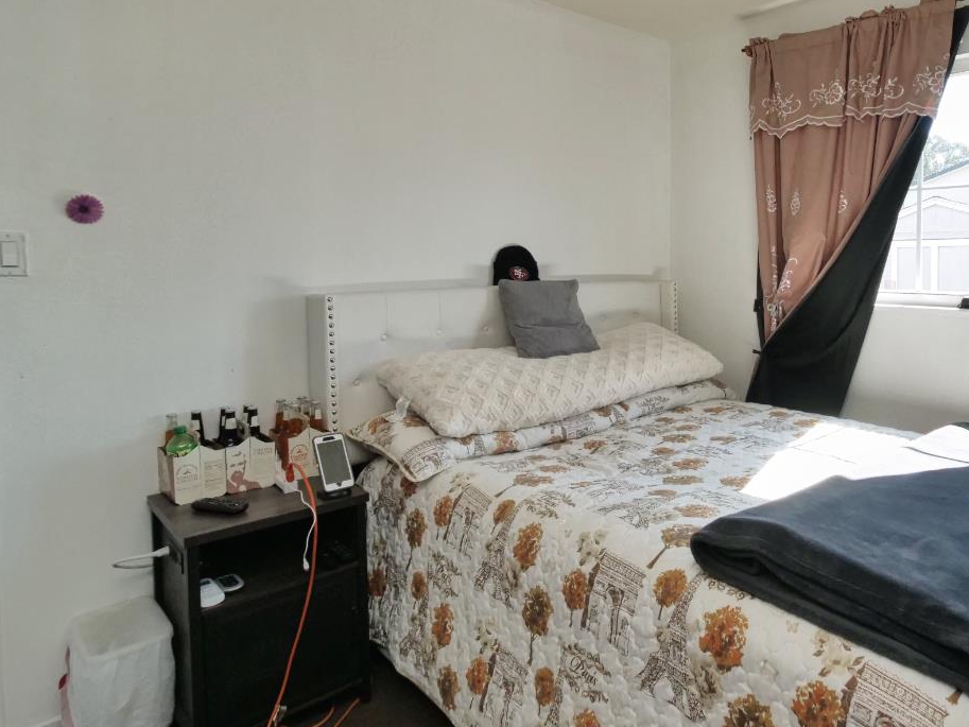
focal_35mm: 23
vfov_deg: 58.4
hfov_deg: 71.5
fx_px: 644
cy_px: 288
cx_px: 656
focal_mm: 7
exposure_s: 1/160
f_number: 7.1
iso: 800
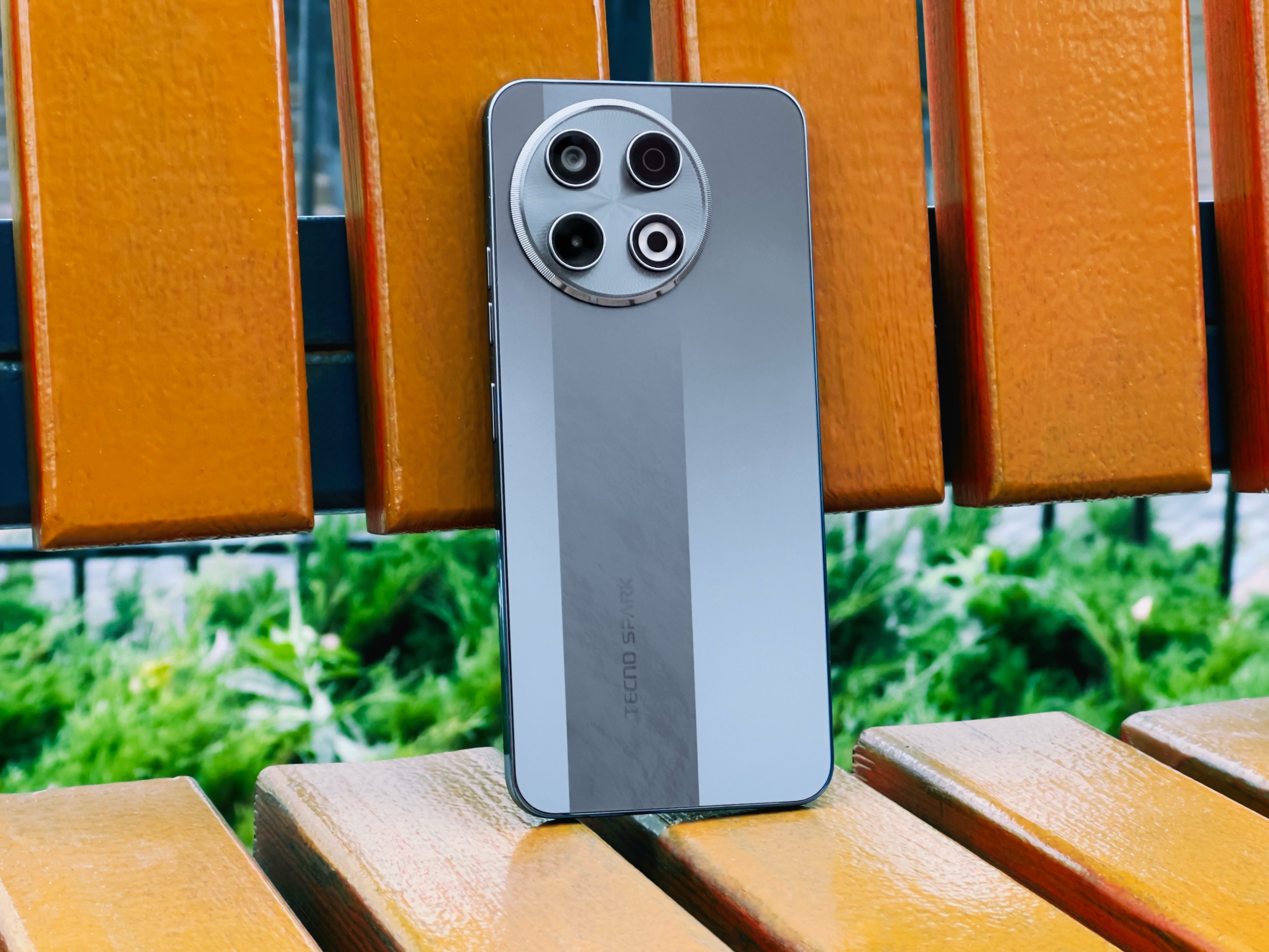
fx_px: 2823
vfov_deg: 19.1
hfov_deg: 25.3
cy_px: 476
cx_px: 634
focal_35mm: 77
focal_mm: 9
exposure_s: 1/61
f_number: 2.8
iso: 200
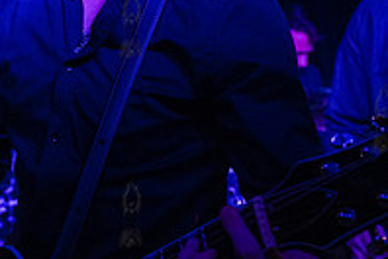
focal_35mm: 79
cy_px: 24
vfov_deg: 17.0
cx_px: 129
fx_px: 851
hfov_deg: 25.5
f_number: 3.5
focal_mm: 27
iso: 12800
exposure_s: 1/250
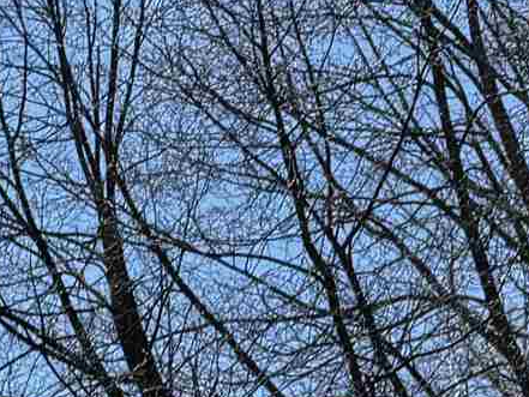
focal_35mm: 167
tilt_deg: +3.0
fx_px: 2553
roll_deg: -0.7
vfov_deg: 7.8
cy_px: 1139
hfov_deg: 11.6
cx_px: -68
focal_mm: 6.76
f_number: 1.78
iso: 80
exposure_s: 1/2959
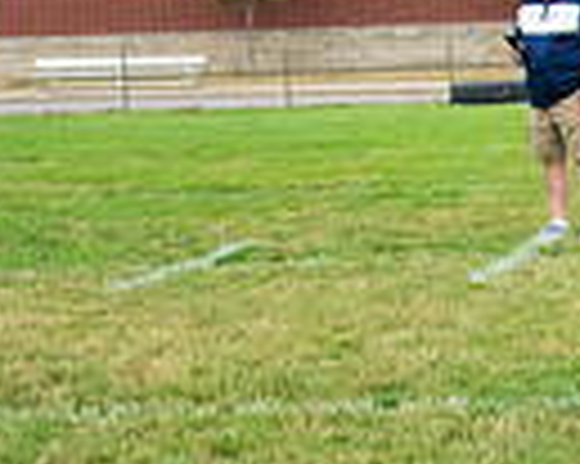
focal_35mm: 127
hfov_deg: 14.1
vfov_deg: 12.1
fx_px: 2178
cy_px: 295
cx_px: 908
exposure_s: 1/1600
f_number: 5.6
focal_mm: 30
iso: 2000
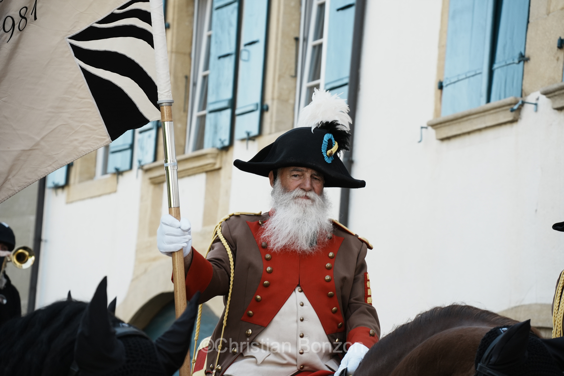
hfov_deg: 18.6
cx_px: 282
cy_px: 188
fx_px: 1722
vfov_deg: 12.5
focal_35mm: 110
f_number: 6.3
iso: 500
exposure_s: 1/400
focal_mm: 109.9
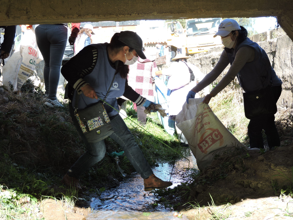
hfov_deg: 32.2
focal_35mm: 60
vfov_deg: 24.4
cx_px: 146
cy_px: 110
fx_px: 508
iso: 100
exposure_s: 1/160
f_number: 3.7
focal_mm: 10.7
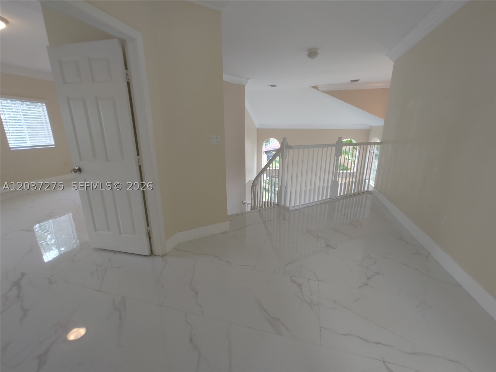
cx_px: 248
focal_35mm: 15
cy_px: 186
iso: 50
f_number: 1.9
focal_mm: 1.78
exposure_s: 1/40
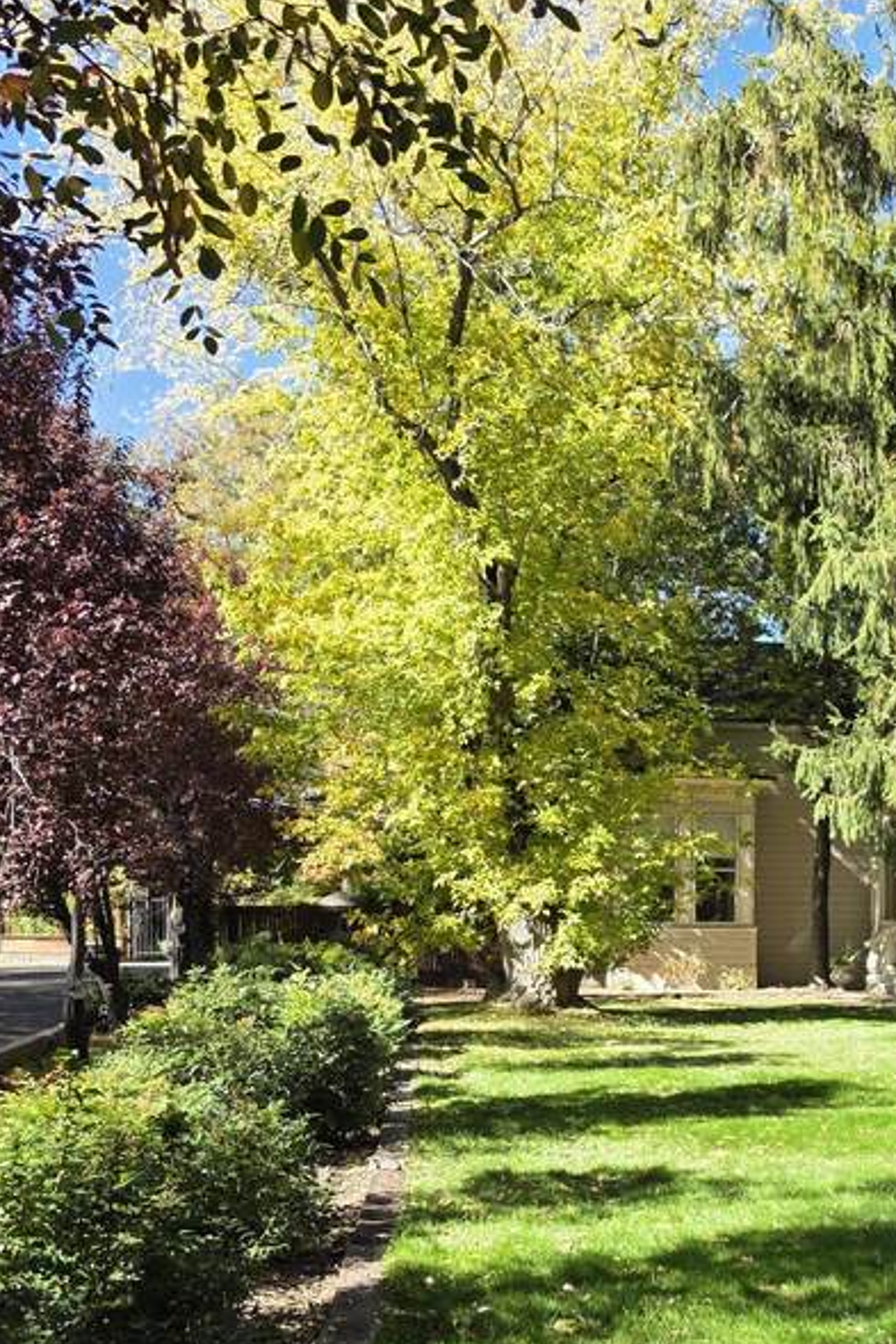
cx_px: 1040
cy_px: 926
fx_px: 1940
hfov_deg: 24.0
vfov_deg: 37.6
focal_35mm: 52
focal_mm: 6.3
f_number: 1.7
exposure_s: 1/359
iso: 25
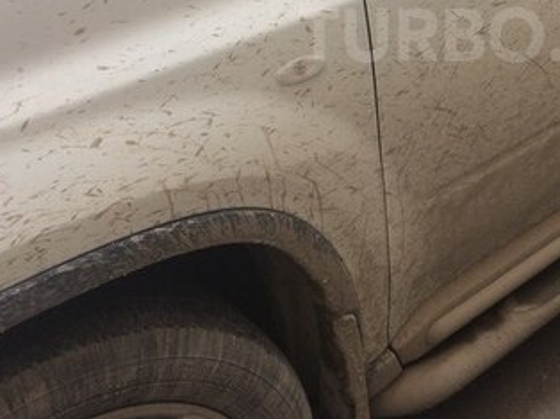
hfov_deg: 30.6
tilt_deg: -23.8
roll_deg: +1.7
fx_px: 986
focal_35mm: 61
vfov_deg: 23.3
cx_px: 482
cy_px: 35
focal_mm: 4.15
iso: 32
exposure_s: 1/189
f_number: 2.2
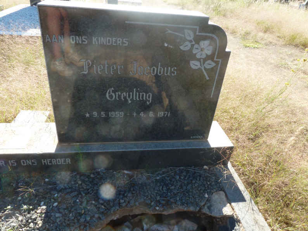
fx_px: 222
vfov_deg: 54.9
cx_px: 154
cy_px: 116
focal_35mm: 25
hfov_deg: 69.4
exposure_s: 1/60
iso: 80
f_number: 6.3
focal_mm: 4.1
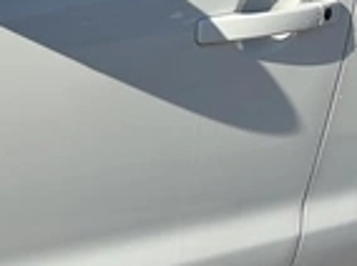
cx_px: 0
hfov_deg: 23.7
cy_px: 141
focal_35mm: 79
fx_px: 813
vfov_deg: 18.6
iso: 25
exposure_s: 1/2801
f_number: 1.8
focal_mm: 3
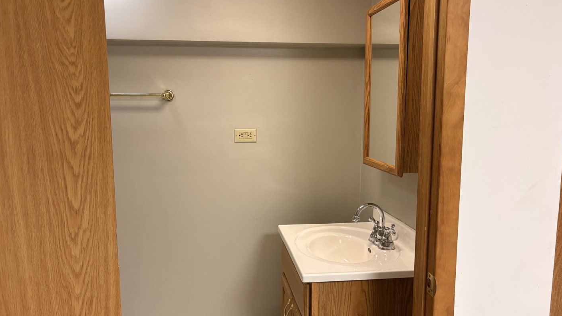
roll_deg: +1.0
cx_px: 277
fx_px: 432
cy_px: 168
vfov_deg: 40.1
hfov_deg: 66.1
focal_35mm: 29
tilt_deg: -7.6
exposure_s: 1/60
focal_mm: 5.96
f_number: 1.6
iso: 160
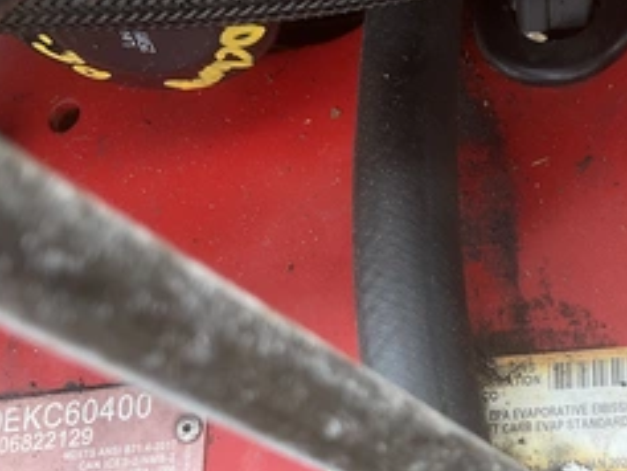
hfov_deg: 37.9
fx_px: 888
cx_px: 468
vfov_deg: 29.0
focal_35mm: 49
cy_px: 384
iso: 20
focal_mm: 3
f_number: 1.8
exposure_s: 1/237
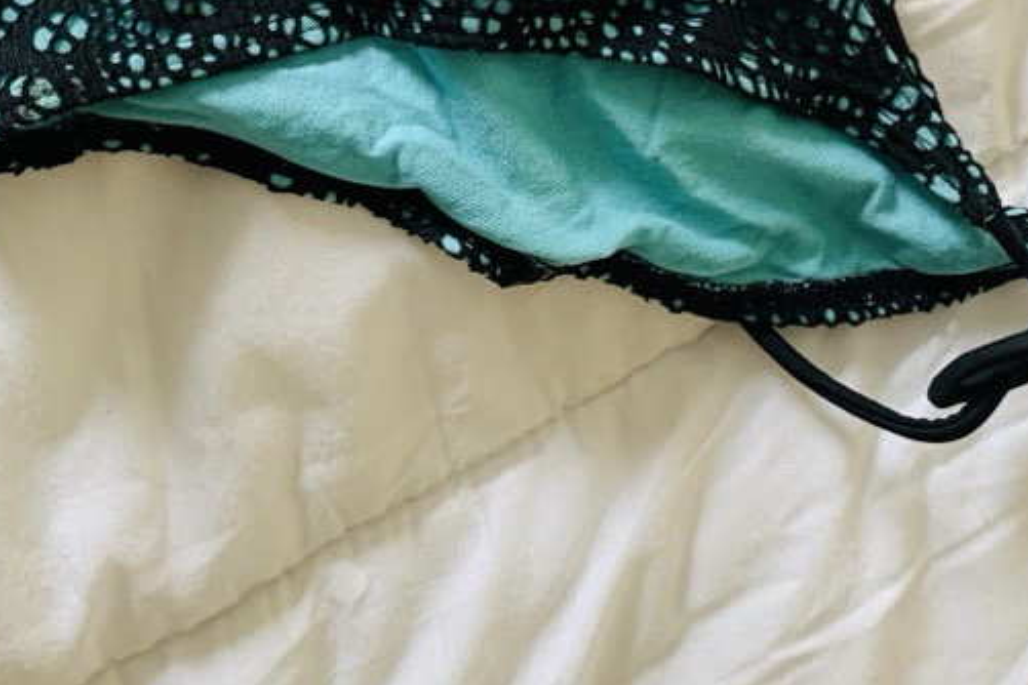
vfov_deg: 21.7
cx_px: 515
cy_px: -287
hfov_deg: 36.9
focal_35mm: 54
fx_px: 1542
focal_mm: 4.25
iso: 100
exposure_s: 1/62
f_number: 1.8
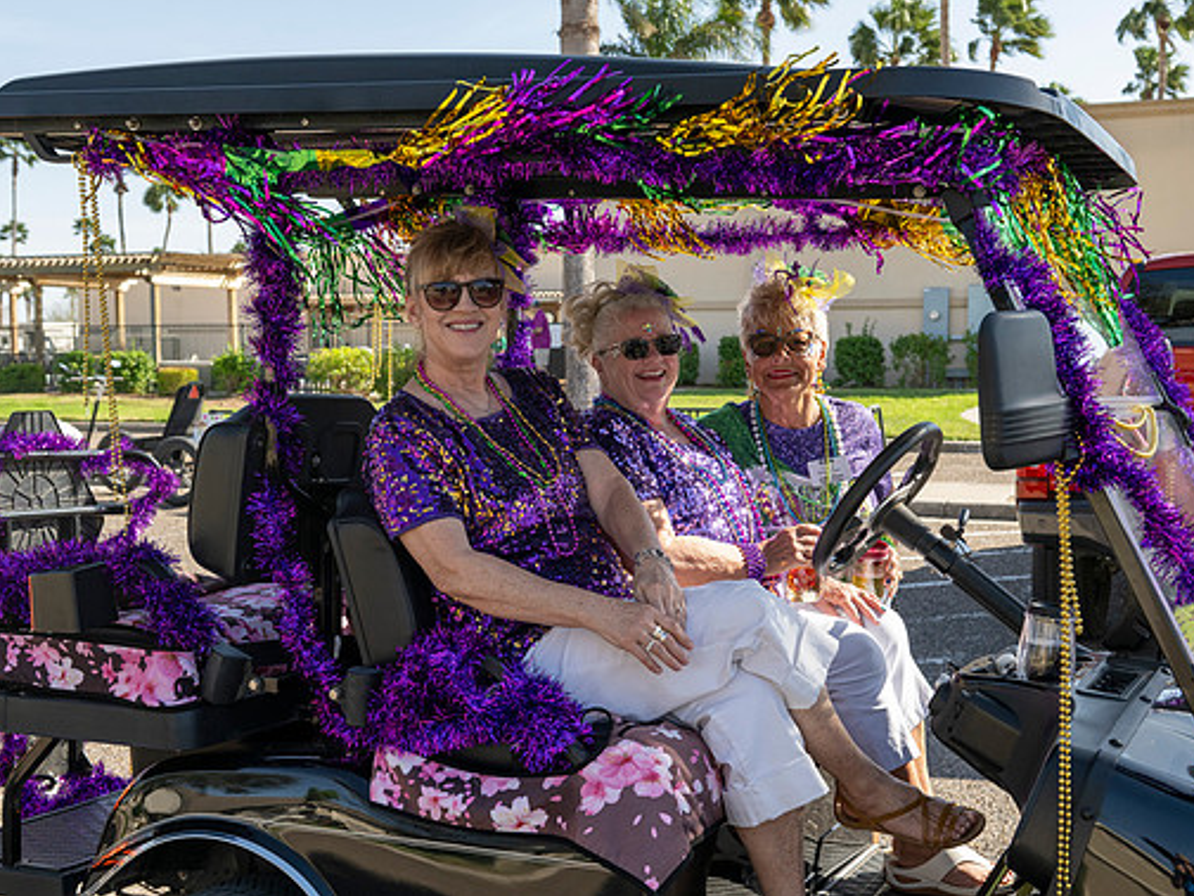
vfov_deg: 32.9
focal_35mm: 44
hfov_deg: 42.9
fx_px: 1518
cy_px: 487
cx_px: 618
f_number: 6.3
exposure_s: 1/640
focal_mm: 36
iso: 500
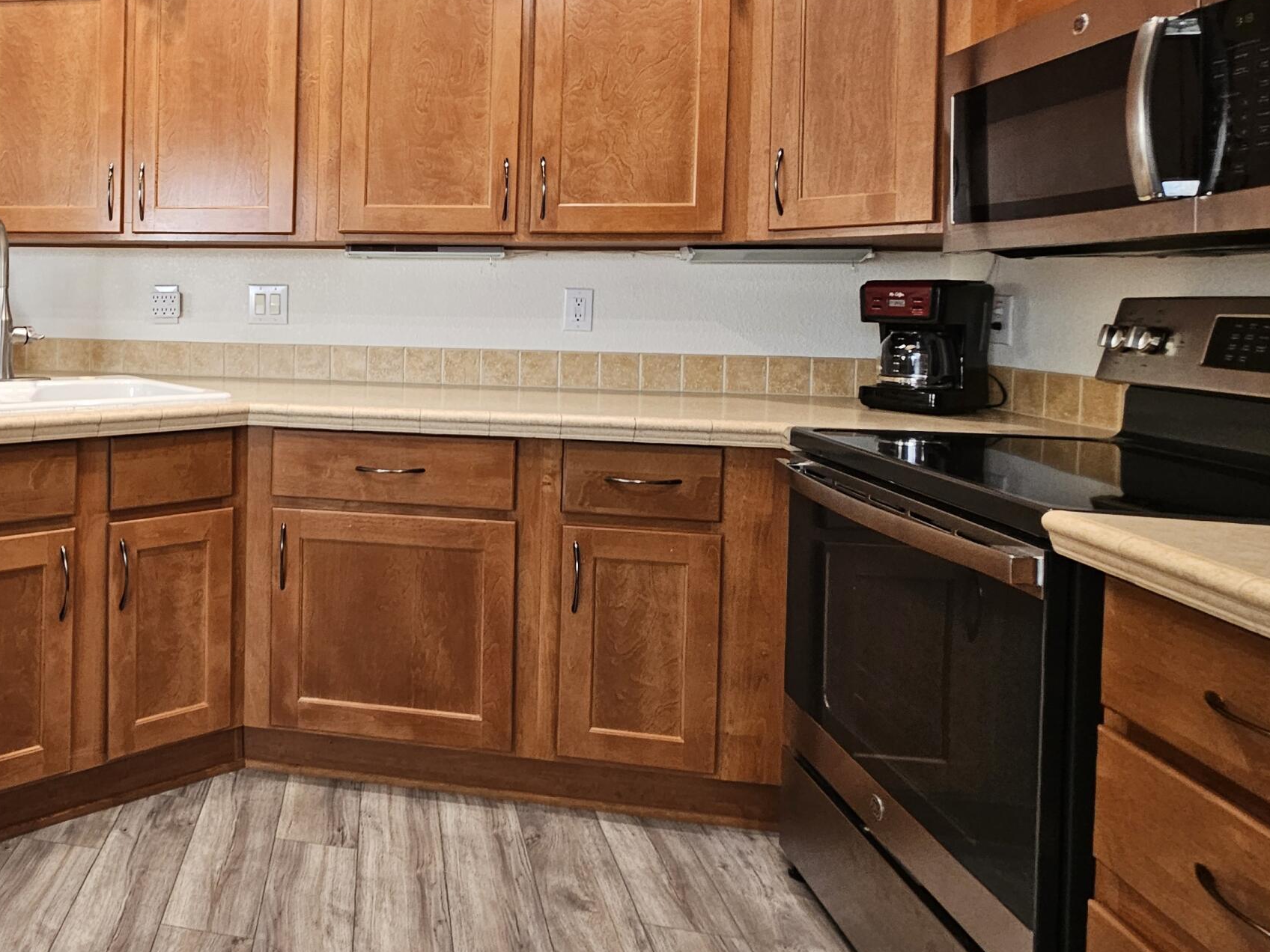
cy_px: 305
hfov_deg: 64.8
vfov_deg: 57.4
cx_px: 194
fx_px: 844
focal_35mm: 23
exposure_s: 1/60
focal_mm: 2.2
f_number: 2.2
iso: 160
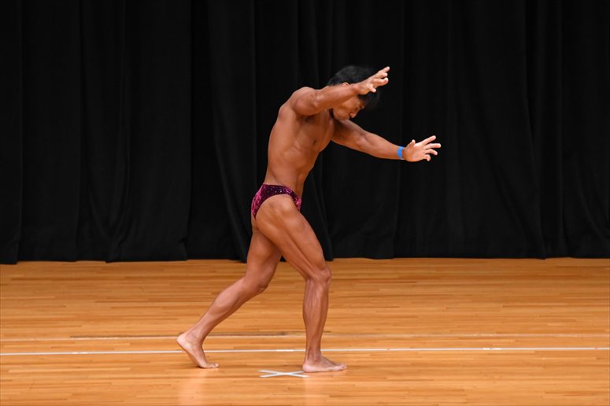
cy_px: 203
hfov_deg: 7.2
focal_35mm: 285
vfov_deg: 4.8
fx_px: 4827
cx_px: 305
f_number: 5.6
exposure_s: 1/400
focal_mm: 190
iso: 3200
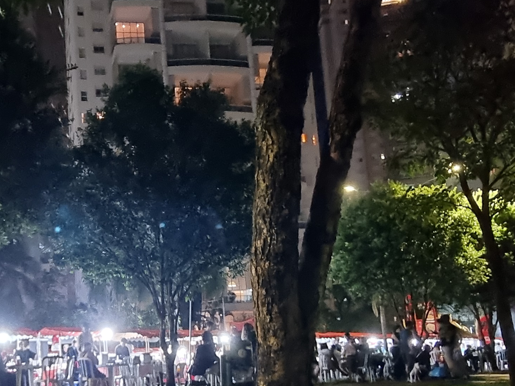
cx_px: 89
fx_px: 536
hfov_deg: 47.9
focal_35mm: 36
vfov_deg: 38.6
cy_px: 292
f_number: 2.2
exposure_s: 1/24
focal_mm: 2.2
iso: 1600
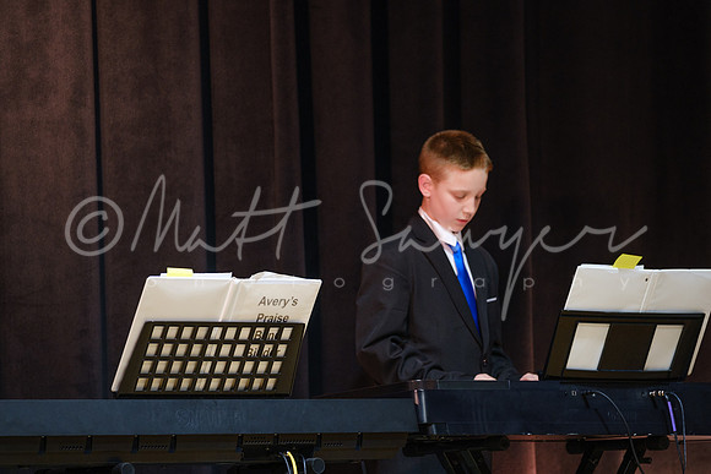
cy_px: 237
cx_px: 356
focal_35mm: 120
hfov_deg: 17.1
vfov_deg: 11.5
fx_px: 2361
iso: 1250
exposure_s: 1/60
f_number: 2.8
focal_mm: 74.4
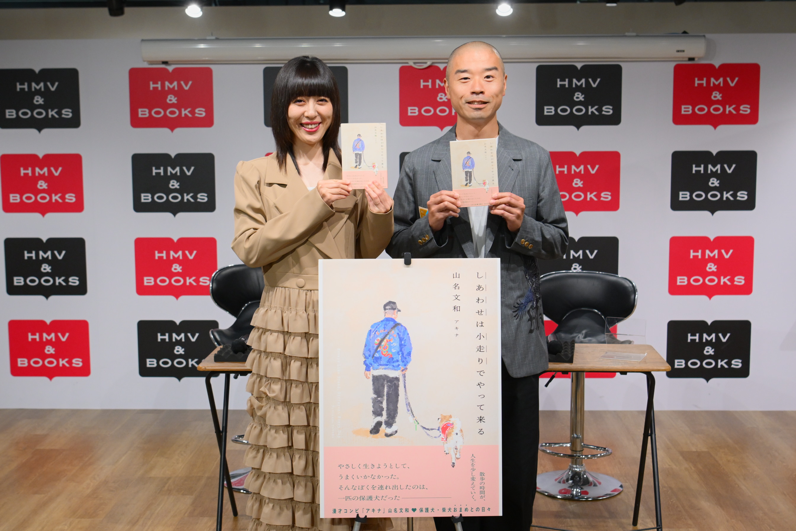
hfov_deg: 38.9
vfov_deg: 26.5
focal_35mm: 51
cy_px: 266
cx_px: 398
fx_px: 1128
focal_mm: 34
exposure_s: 1/320
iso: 1250
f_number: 4.5
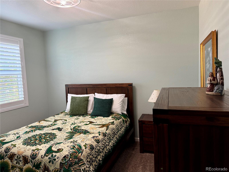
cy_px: 86
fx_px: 159
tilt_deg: -4.5
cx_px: 114
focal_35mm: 24
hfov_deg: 71.6
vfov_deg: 56.8
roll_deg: +2.2
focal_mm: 6.76
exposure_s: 1/60
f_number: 1.78
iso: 200
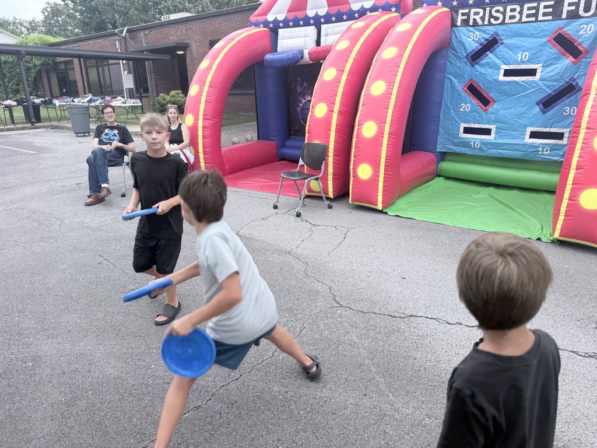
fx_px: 414
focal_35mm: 24
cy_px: 224
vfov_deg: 56.8
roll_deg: -1.6
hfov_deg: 71.6
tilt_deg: -16.1
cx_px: 298
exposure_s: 1/1139
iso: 80
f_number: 1.78
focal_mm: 6.76
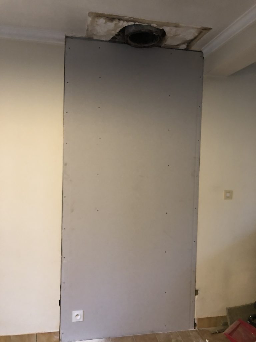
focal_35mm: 28
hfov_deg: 49.7
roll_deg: -1.9
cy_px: 171
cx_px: 128
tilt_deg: -1.6
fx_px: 276
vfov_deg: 63.4
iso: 100
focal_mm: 3.99
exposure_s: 1/6
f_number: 1.8
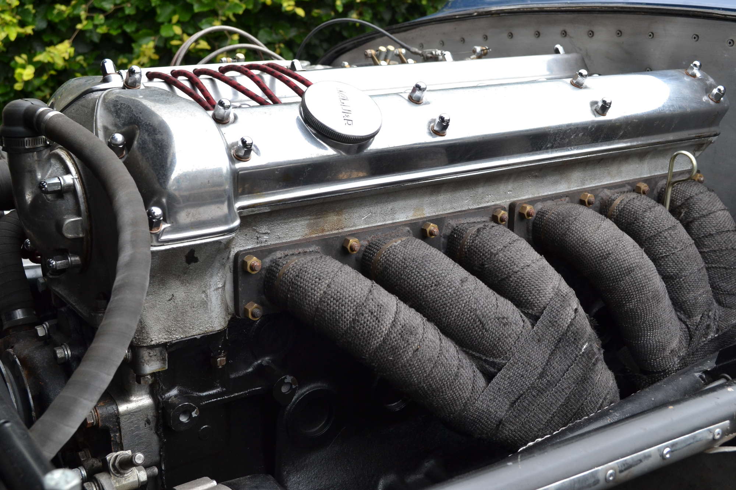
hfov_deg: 43.6
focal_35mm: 45
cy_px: 245
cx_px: 368
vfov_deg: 29.9
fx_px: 920
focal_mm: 30
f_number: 7.1
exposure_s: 1/200
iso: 400
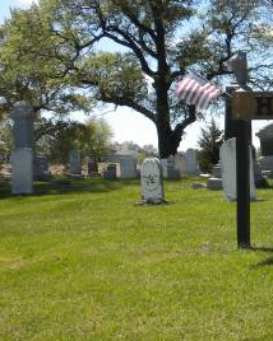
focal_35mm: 81
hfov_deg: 18.0
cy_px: 182
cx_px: 324
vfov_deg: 23.6
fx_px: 819
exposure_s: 1/80
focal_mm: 6.6
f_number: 10
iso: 64
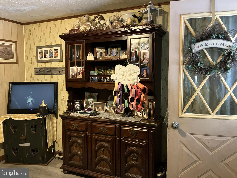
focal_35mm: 28
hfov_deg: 63.4
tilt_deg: -5.6
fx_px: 192
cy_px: 89
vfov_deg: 49.7
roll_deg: +0.5
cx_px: 118
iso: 640
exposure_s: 1/30
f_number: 1.8
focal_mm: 3.99
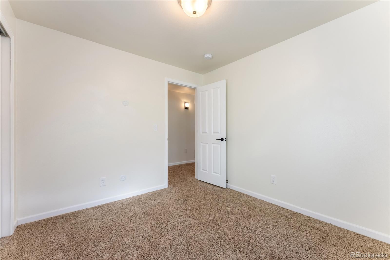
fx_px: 152
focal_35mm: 14
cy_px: 130
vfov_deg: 81.3
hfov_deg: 104.2
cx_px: 195
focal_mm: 14
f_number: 9
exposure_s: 1/25
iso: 400
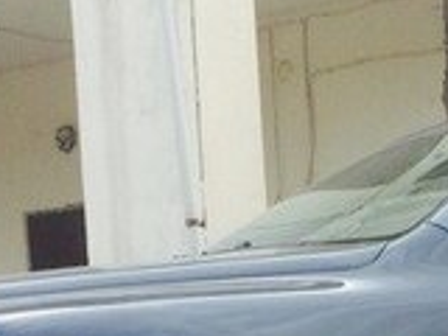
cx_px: 526
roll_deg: -0.4
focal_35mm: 120
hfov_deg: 15.8
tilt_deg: -6.0
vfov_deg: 11.6
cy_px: 575
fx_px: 1553
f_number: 2.2
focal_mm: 4.15
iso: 32
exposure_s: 1/1026
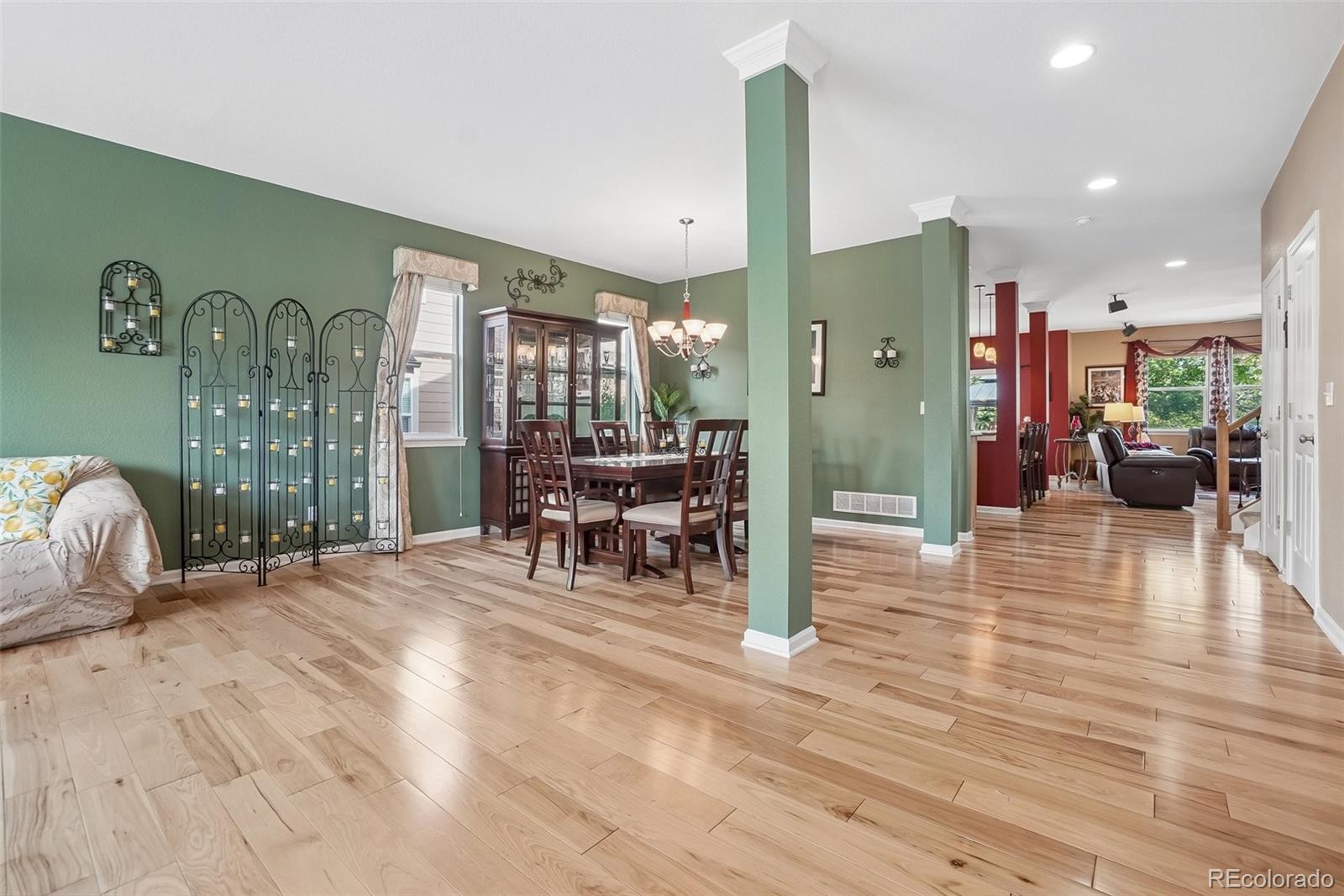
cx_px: 672
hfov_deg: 100.4
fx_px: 560
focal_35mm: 15
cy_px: 448
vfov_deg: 77.3
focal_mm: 10
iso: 400
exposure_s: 1/10
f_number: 8
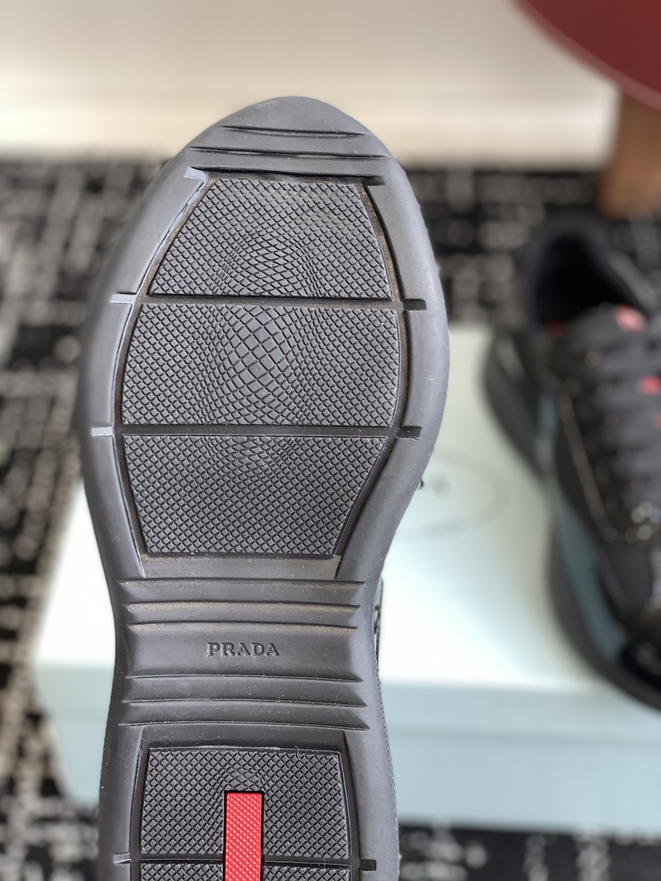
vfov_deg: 36.8
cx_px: 330
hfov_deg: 28.0
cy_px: 440
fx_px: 1324
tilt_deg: -44.3
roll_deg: +0.3
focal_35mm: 52
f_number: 2
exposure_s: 1/122
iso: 64
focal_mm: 6
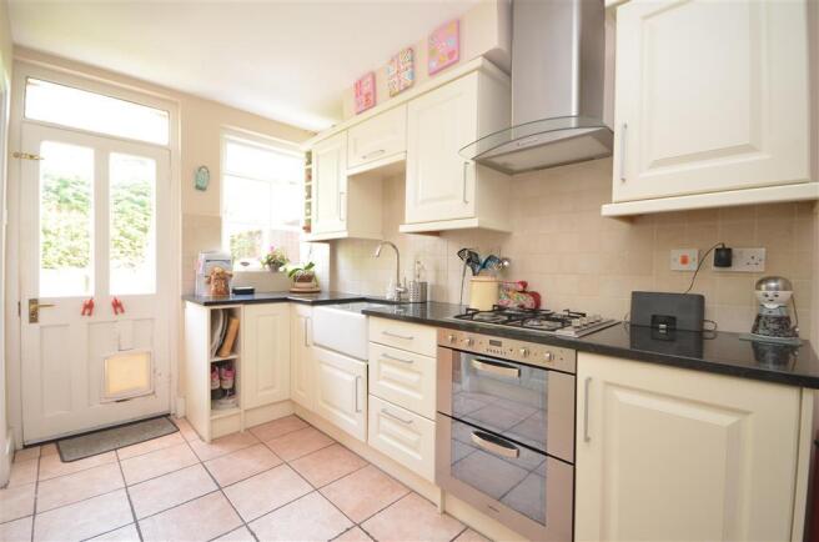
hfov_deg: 100.5
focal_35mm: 15
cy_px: 271
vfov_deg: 77.0
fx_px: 340
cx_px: 410
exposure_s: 1/8
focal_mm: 10
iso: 200
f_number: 5
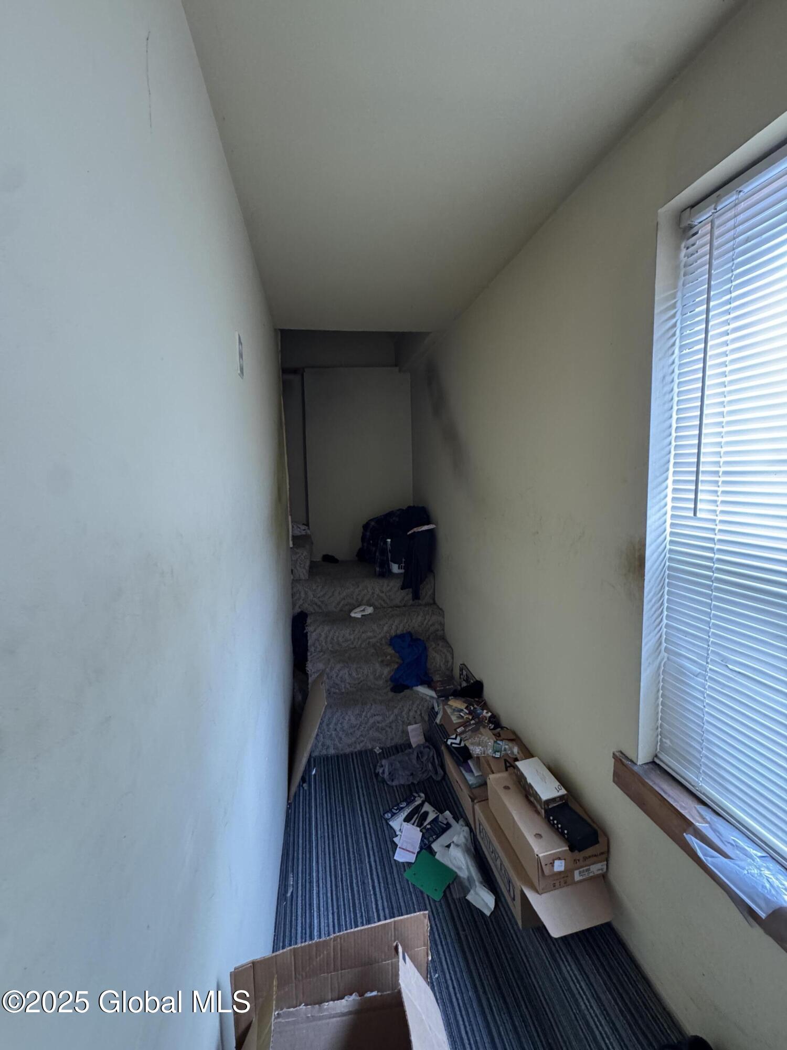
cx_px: 394
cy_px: 525
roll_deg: +1.0
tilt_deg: -6.4
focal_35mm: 14
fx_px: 424
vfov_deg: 102.1
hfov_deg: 85.7
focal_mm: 2.22
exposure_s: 1/60
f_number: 2.2
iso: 640
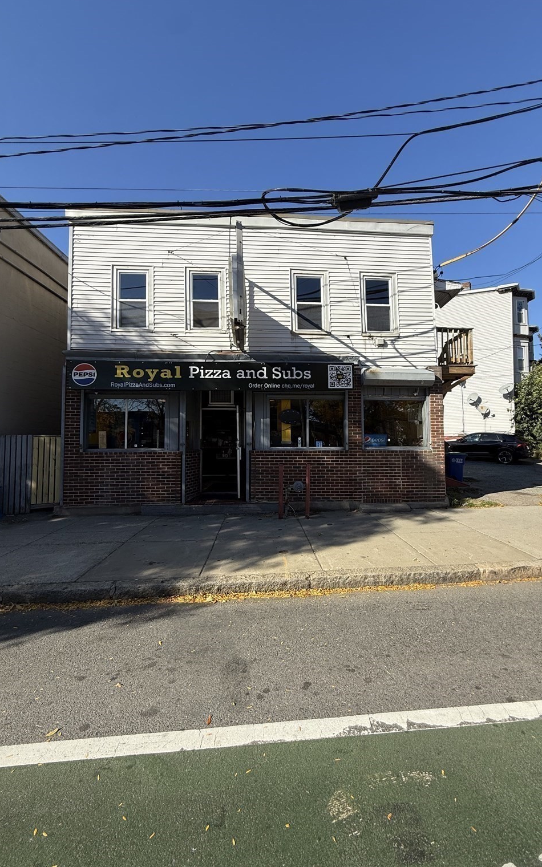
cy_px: 430
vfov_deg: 101.5
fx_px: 355
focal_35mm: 15
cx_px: 294
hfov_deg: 74.6
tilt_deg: +0.9
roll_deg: +0.3
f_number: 2.2
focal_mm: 2.22
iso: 50
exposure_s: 1/1534
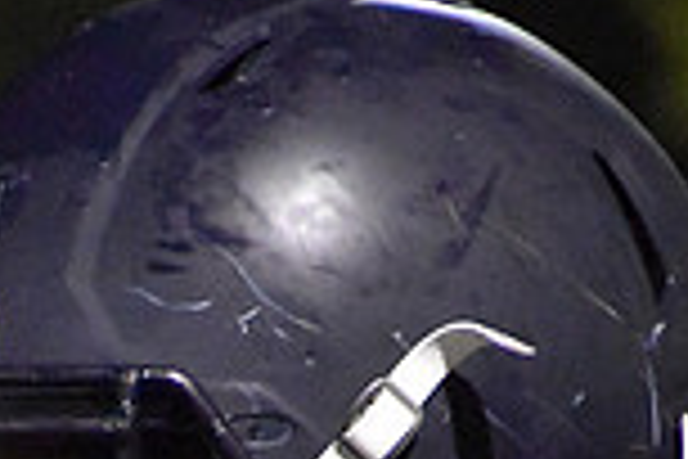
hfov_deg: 2.0
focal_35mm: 1054
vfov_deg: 1.3
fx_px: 20140
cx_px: 133
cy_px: 1233
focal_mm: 185
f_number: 5.3
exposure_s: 1/125
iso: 12800
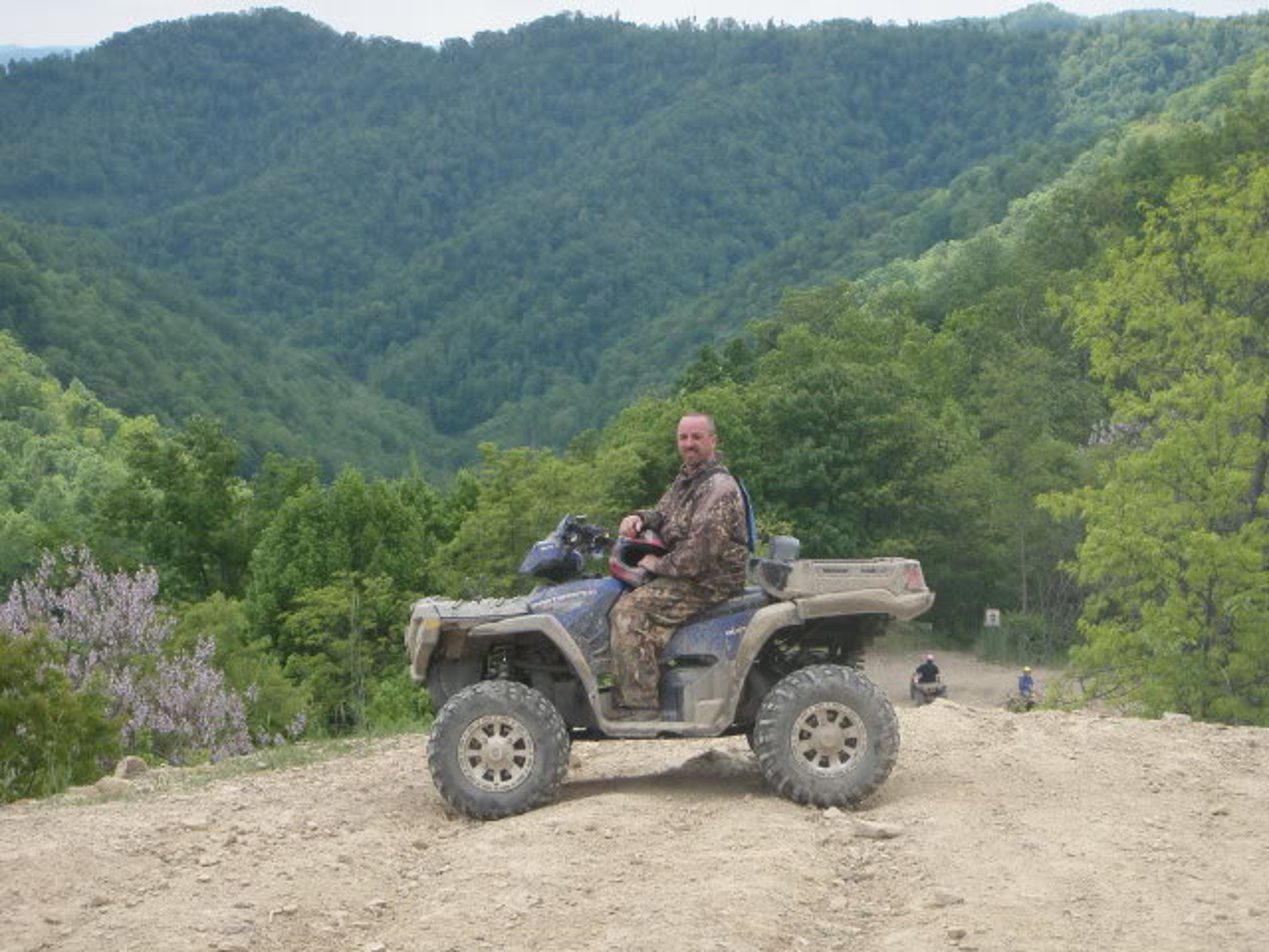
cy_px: 476
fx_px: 2676
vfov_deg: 20.2
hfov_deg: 26.7
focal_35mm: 73
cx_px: 634
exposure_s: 1/250
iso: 50
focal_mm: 13.18
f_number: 4
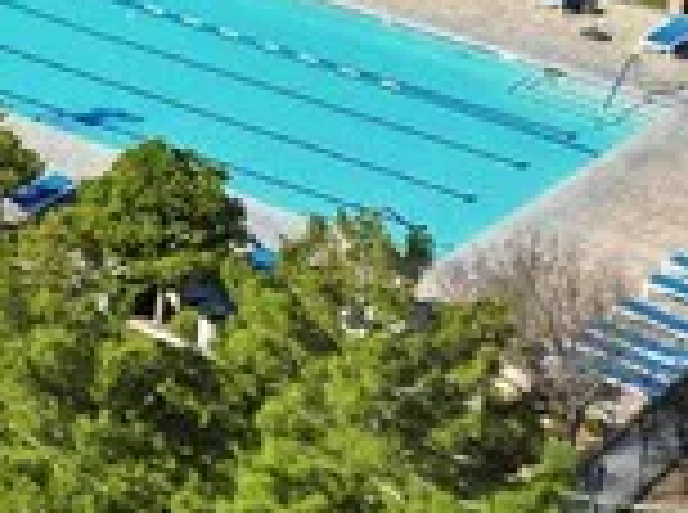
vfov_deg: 8.5
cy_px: -621
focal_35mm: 161
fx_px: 3192
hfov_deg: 9.9
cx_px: -1259
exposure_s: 1/4000
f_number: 1.7
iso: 120
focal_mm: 6.7
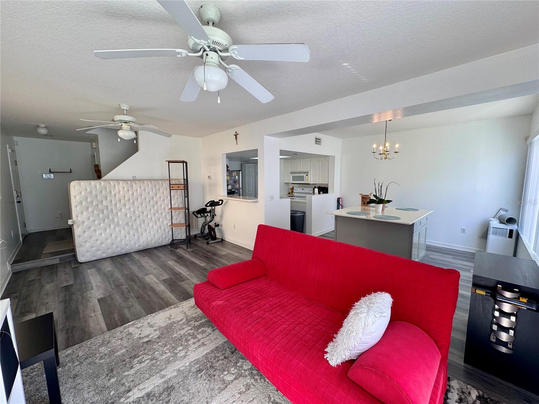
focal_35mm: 14
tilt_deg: -7.0
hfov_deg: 102.1
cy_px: 202
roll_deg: +0.9
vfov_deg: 85.7
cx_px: 270
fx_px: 218
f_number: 2.2
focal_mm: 2.22
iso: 40
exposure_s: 1/150
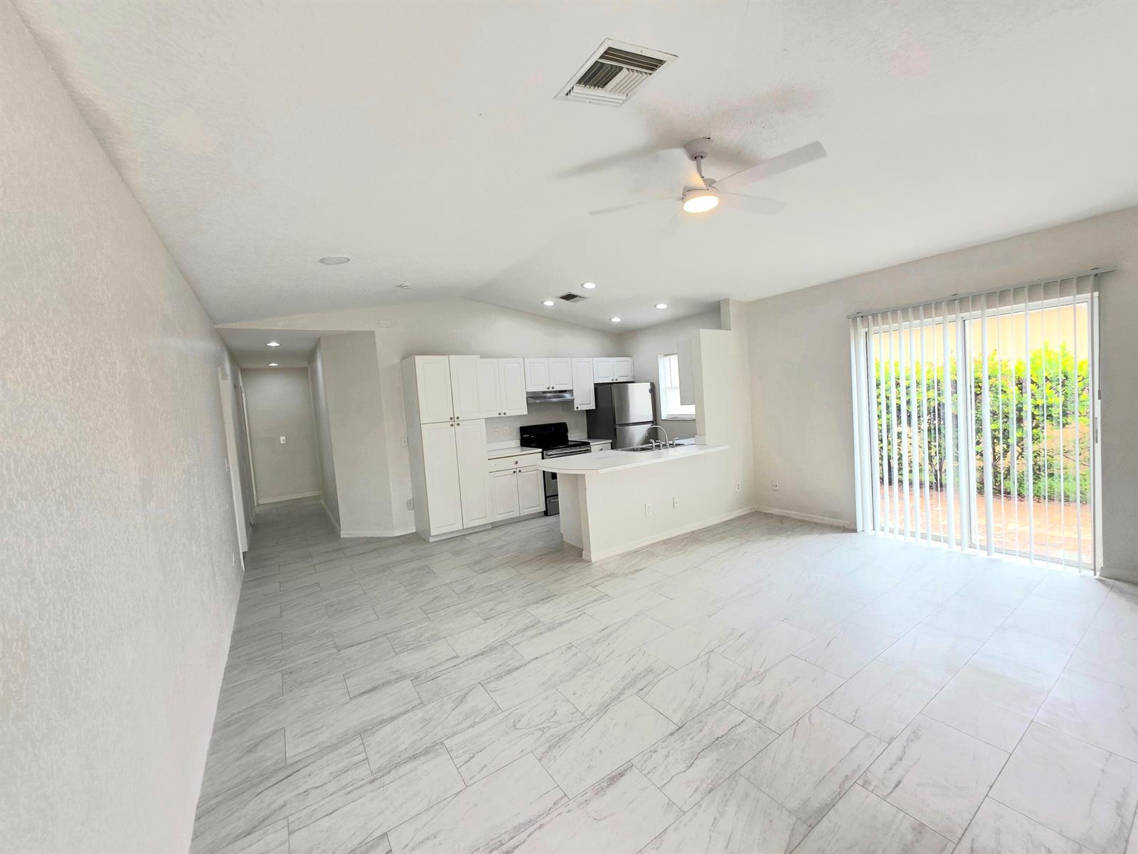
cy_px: 427
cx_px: 569
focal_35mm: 13
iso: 32
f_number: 1.9
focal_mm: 2.2
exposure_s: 1/120
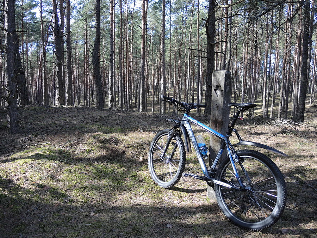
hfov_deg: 63.4
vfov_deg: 49.7
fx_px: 256
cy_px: 119
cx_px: 158
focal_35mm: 28
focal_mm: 6
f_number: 2
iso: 80
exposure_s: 1/200
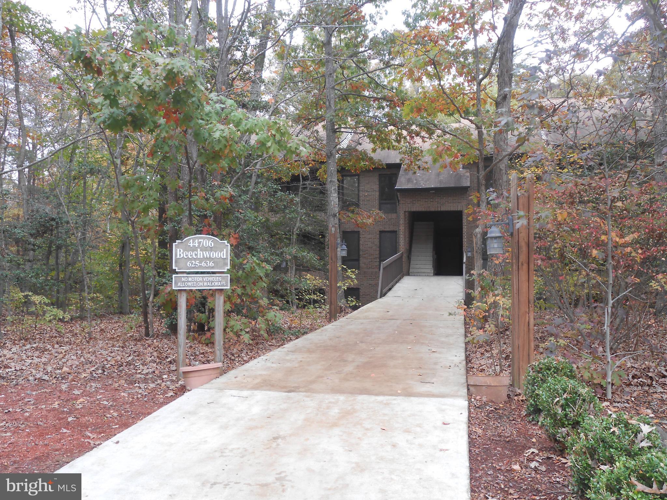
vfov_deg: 41.8
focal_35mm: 34
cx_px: 334
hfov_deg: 54.0
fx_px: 655
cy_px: 250
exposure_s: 1/40
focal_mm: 6
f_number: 3.9
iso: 80
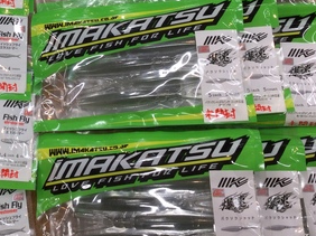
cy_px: 31
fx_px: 602
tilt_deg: -73.7
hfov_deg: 28.3
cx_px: 34
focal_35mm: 66
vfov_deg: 21.8
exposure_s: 1/60
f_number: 2.4
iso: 32
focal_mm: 3.3
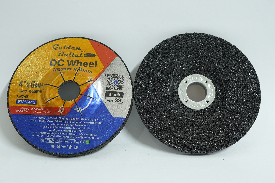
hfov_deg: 42.7
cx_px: 138
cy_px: 92
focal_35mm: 46
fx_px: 351
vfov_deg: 29.2
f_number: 8
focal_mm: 31
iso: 800
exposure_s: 1/4
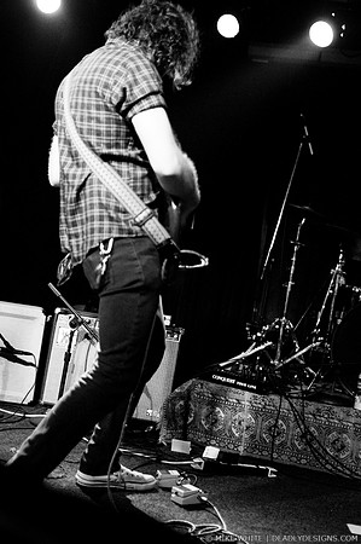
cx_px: 180
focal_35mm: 45
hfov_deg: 29.8
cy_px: 272
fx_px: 678
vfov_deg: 43.6
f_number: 1.6
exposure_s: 1/100
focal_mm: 30
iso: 1000
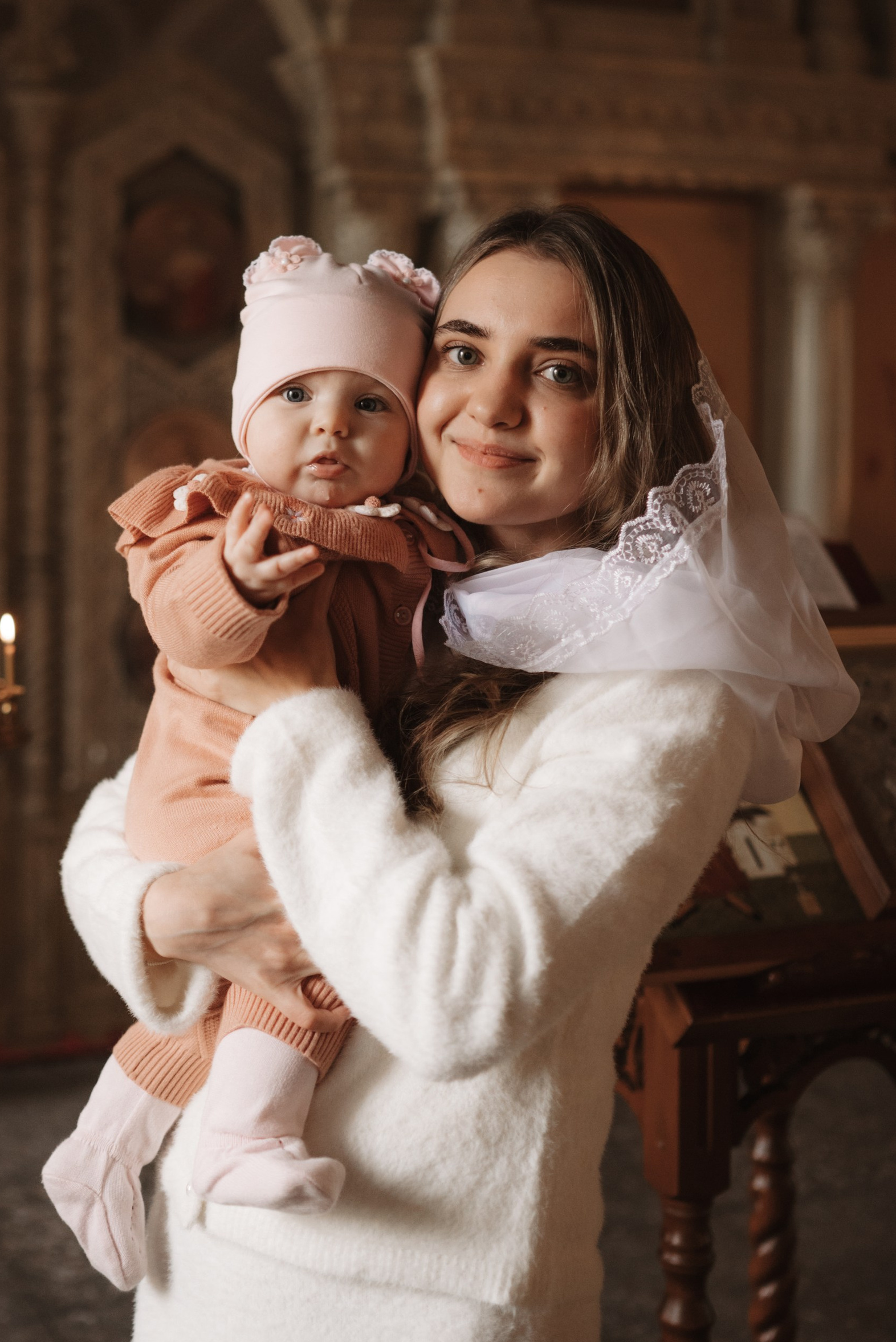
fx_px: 2126
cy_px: 552
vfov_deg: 34.9
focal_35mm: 57
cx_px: 271
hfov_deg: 23.6
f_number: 1.8
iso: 800
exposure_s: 1/320
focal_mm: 35
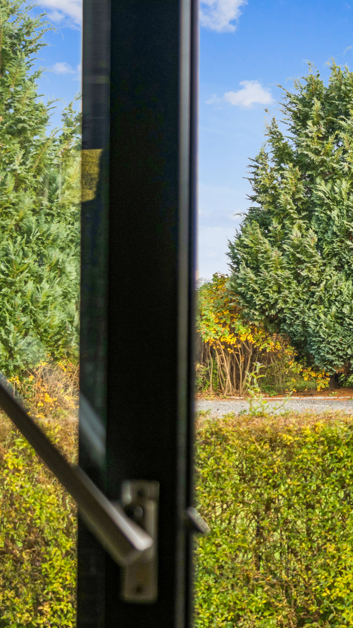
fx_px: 1694
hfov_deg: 11.7
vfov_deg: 21.0
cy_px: 315
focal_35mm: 102
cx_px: 396
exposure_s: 1/250
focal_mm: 43
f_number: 4.5
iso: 200
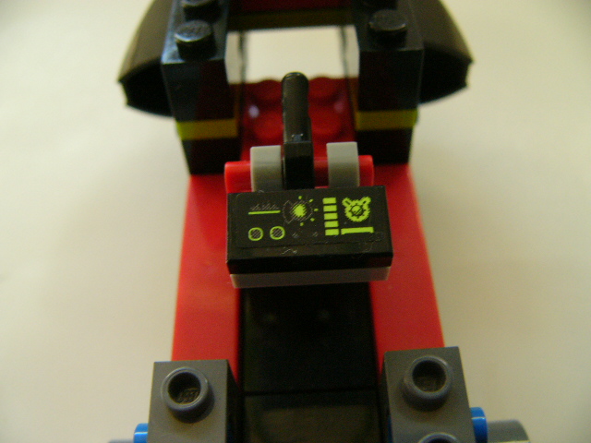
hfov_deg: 51.4
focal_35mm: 36
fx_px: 615
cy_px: 222
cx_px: 296
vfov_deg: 39.7
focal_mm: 6
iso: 200
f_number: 2.8
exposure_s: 1/20
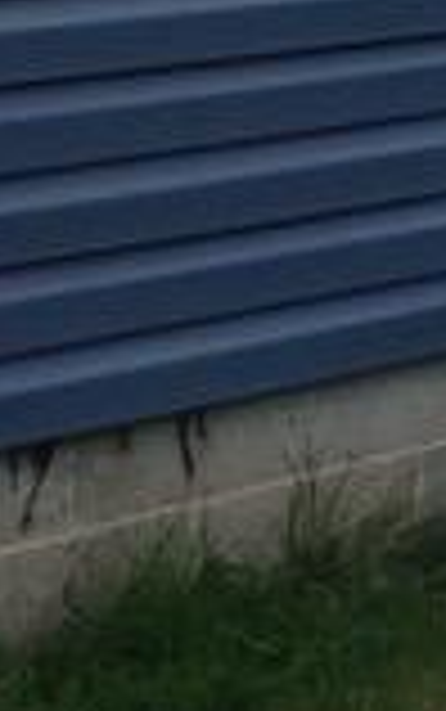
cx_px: 1793
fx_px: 4407
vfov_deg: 9.0
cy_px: -306
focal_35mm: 227
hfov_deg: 5.1
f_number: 2.4
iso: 50
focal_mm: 4.12
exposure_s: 1/645
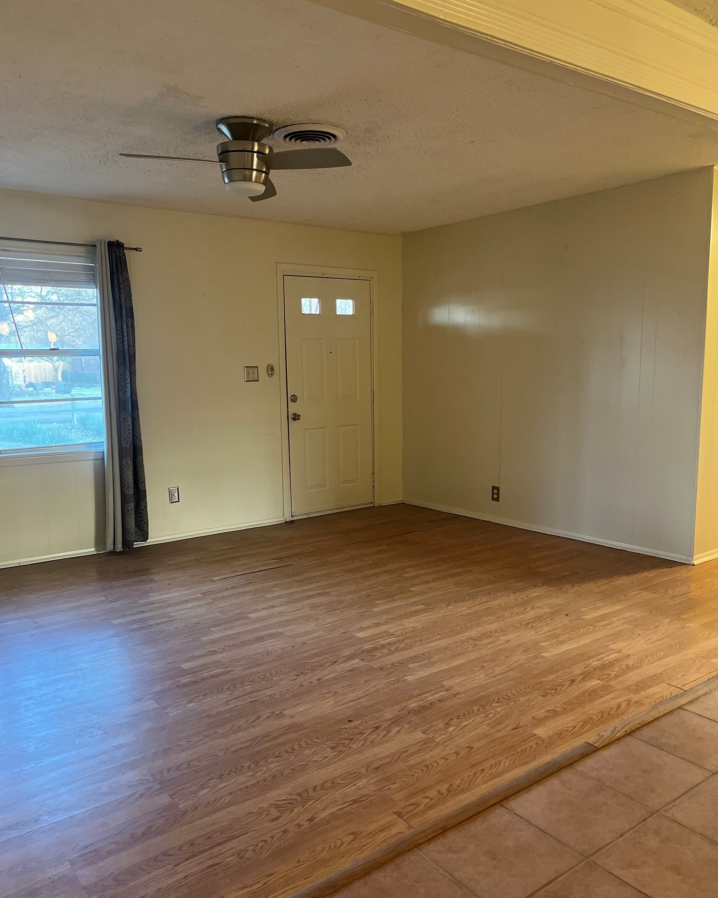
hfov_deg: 51.5
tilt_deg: -9.1
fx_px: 744
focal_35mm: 28
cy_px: 472
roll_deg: +0.2
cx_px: 357
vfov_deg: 62.2
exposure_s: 1/40
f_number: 1.6
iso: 400
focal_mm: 5.1
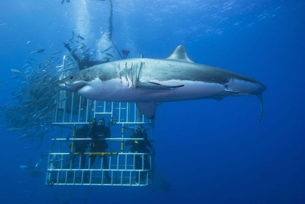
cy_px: 102
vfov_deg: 53.3
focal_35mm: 24
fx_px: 204
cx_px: 152
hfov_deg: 73.7
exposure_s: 1/125
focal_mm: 16
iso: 200
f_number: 8
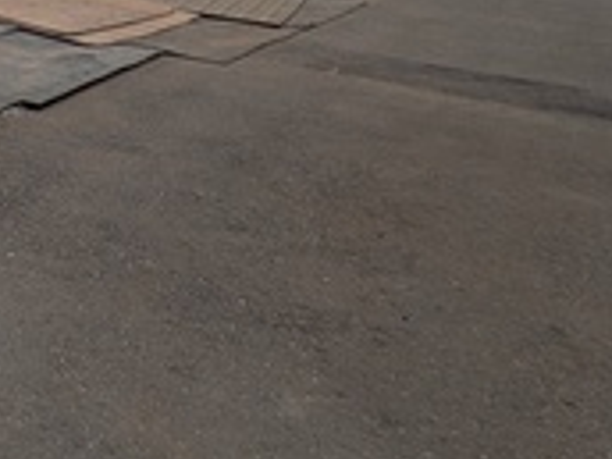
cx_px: -434
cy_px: -123
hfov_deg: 23.4
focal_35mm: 52
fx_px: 919
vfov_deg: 24.7
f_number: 2.2
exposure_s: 1/1965
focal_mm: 1.83
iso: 50
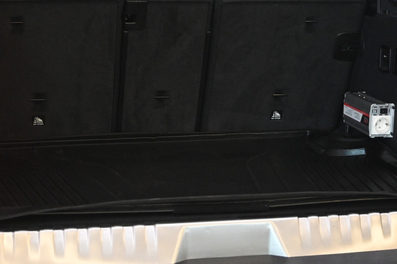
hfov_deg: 23.4
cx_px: 221
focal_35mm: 87
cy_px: 78
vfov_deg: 15.6
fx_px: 959
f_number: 5.3
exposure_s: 1/60
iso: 4000
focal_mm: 36
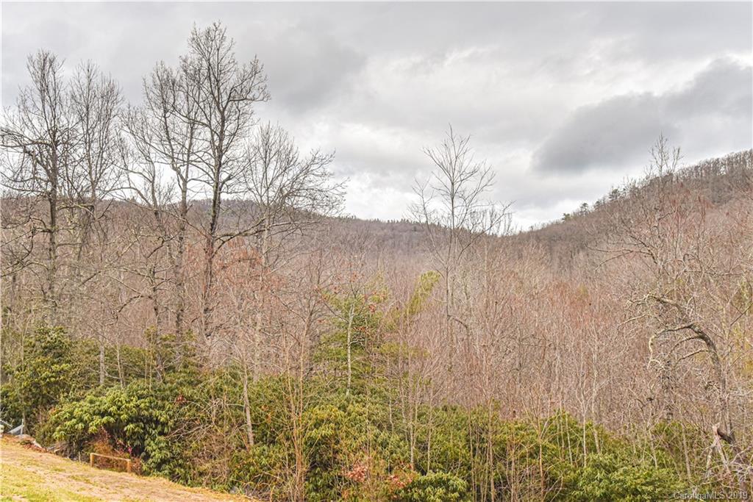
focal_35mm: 38
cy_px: 251
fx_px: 795
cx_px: 376
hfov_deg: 50.7
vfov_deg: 35.1
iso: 1250
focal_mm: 38
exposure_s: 1/250
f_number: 8
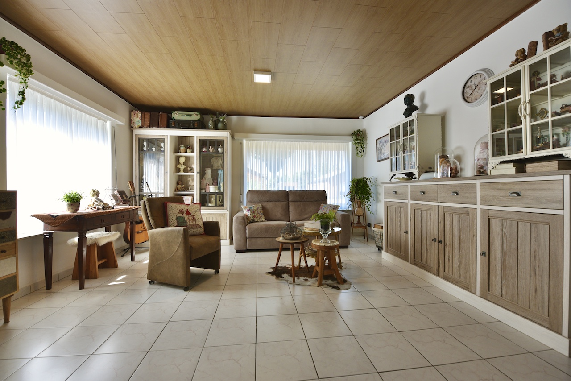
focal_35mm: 14
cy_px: 190
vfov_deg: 81.2
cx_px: 286
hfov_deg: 104.2
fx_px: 222
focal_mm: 14
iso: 200
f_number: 5
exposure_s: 1/100
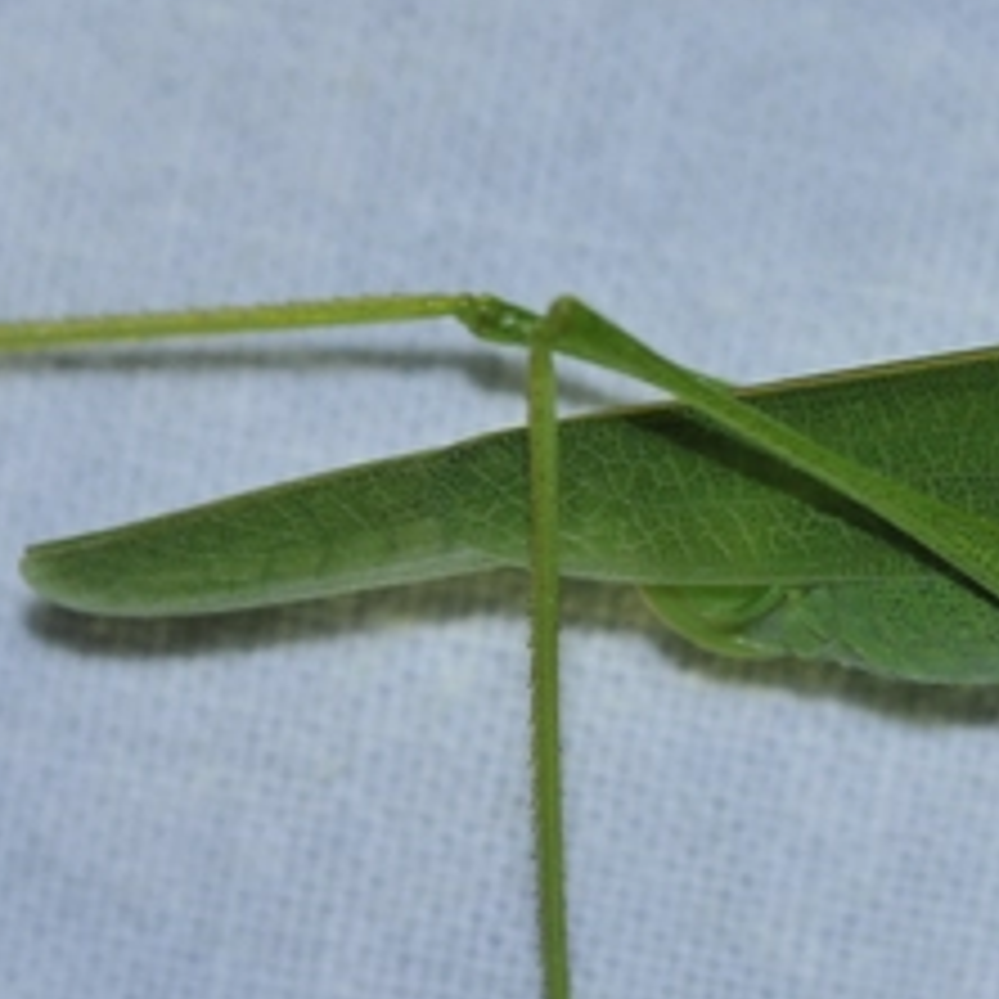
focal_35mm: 385
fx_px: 12578
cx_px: 1197
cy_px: 551
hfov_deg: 4.5
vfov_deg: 4.5
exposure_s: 1/60
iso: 640
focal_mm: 105
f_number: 9
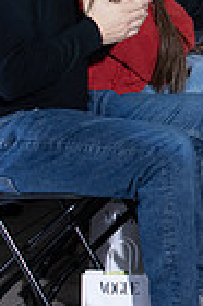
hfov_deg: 4.6
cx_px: 570
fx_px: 2459
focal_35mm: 290
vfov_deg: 7.1
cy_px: 40
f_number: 5
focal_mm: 70
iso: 1250
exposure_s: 1/160
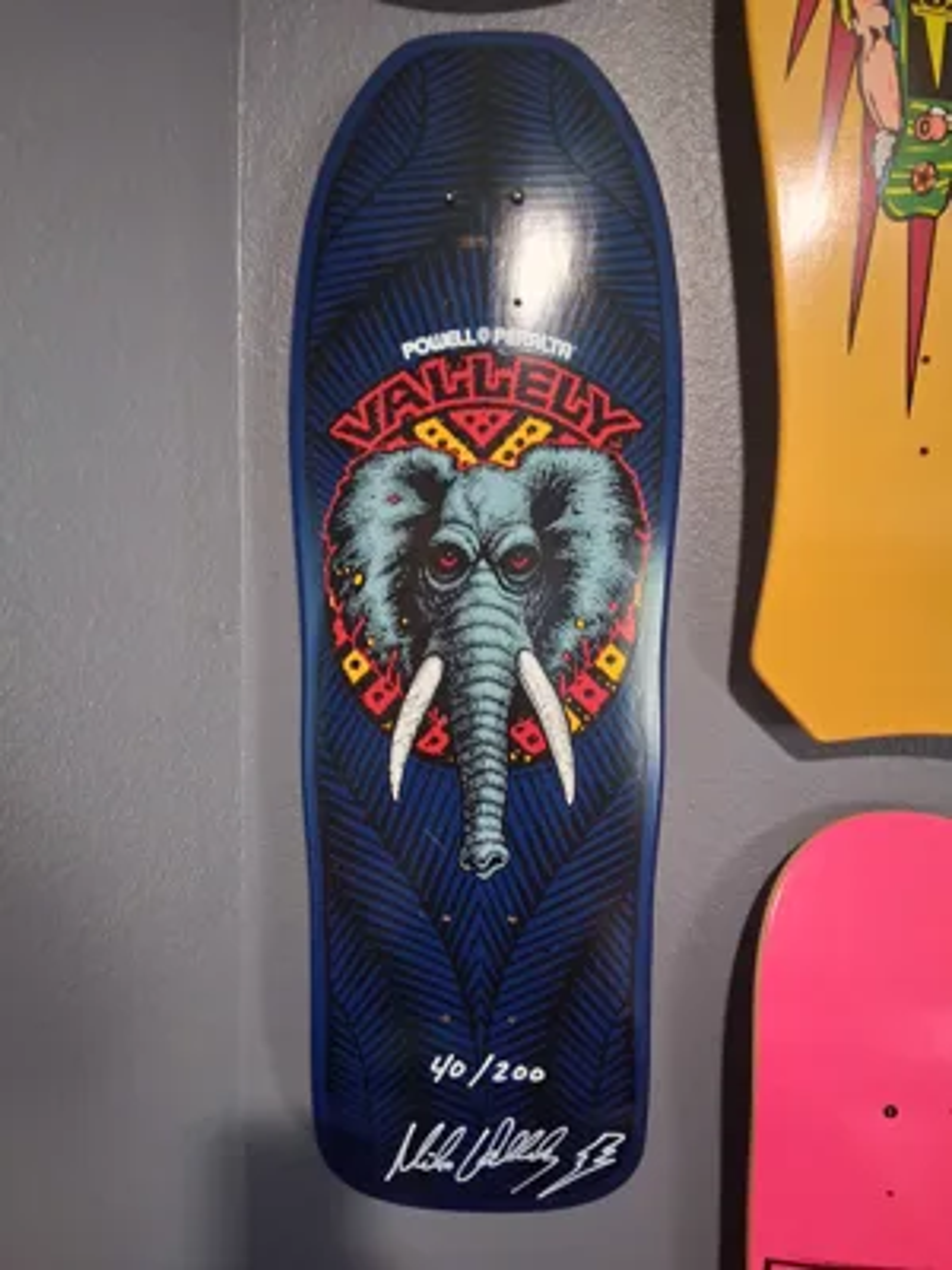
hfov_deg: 53.1
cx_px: 476
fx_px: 953
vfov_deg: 67.3
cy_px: 635
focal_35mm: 26
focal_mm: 3.98
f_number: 1.8
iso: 800
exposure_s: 1/24
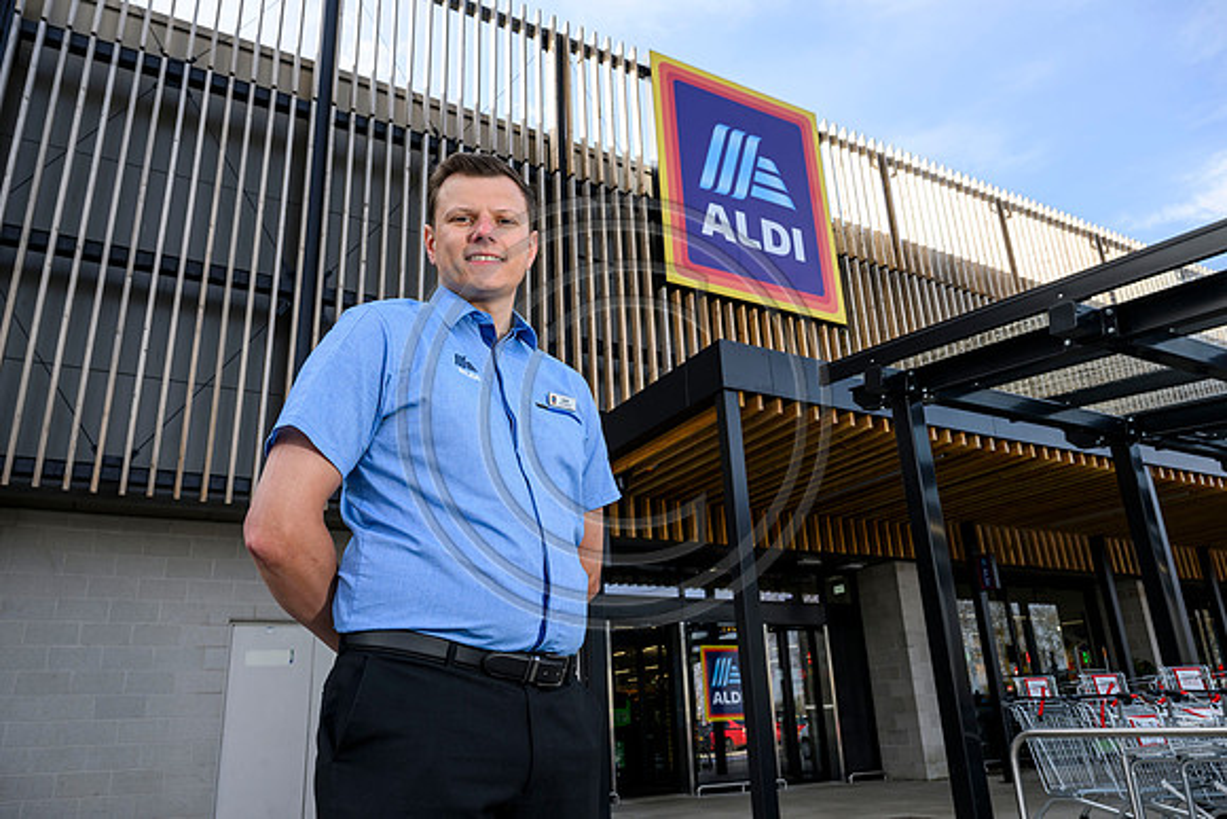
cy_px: 410
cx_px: 614
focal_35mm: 26
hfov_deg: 69.4
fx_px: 886
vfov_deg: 49.6
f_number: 8
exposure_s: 1/160
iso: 160
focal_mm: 26
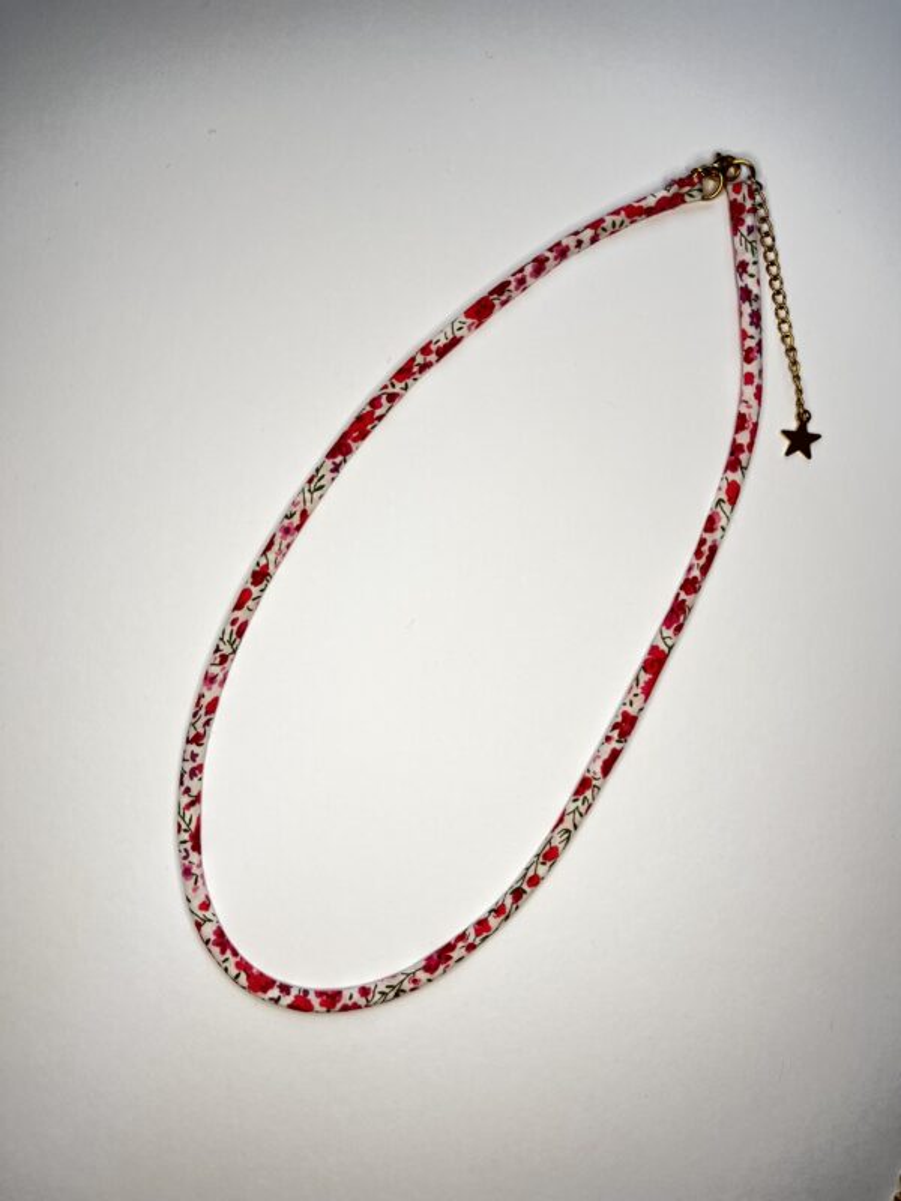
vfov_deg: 67.3
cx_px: 450
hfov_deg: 53.1
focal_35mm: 26
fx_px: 902
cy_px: 600
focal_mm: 5.1
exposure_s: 1/257
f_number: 1.6
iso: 50
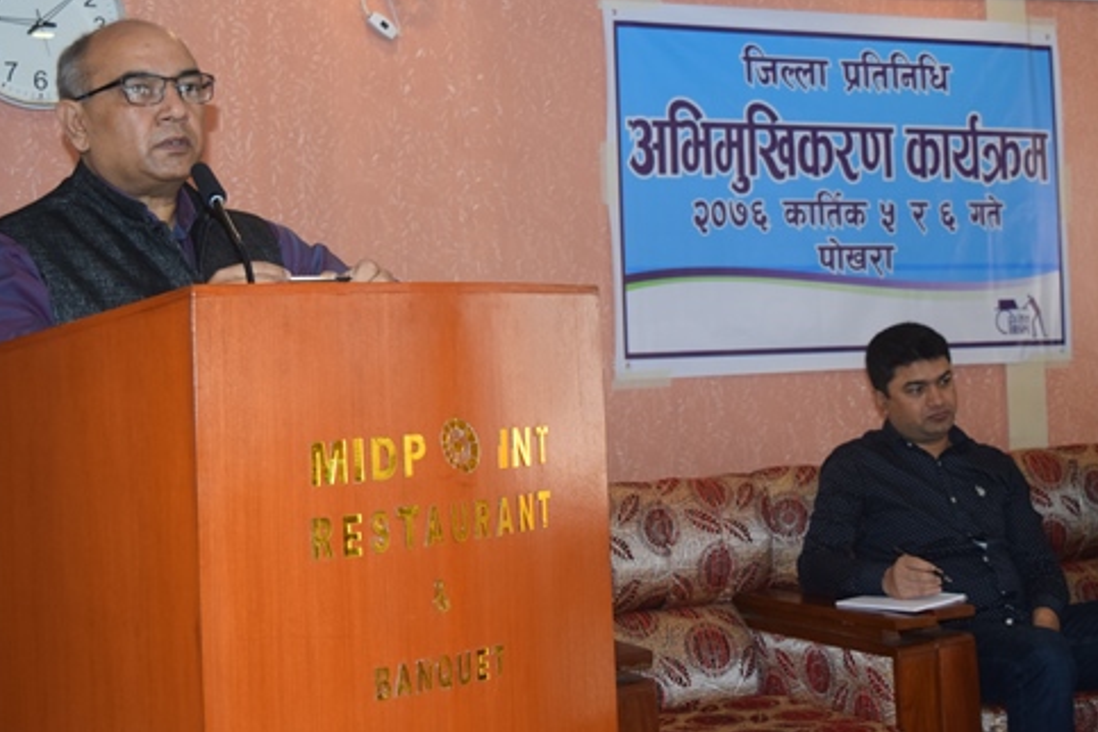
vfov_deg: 22.0
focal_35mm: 62
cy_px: 253
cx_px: 612
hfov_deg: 32.5
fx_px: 1881
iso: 800
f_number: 4.2
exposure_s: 1/60
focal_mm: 31
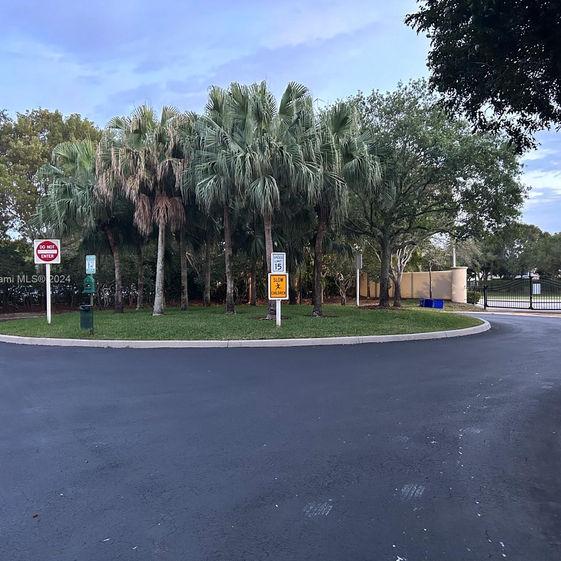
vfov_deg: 52.5
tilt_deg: -0.4
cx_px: 298
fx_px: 568
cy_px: 280
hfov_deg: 52.5
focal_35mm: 31
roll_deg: +0.0
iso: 500
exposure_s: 1/40
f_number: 1.5
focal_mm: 5.7
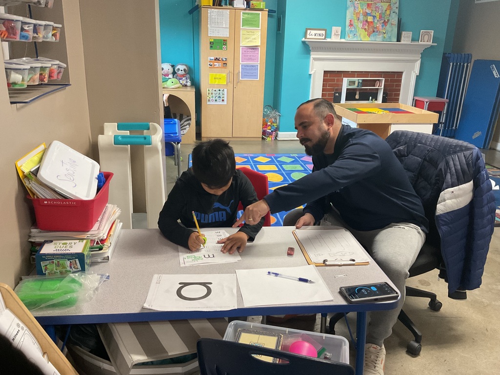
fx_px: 419
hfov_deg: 61.7
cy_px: 188
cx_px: 250
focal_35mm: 29
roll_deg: -1.0
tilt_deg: -18.5
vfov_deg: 48.2
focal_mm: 3
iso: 200
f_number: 1.8
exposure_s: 1/60
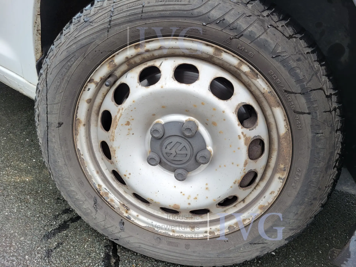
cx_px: 178
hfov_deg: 67.3
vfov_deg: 53.1
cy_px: 134
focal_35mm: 26
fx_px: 267
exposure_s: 1/135
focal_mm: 5.4
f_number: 1.8
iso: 40
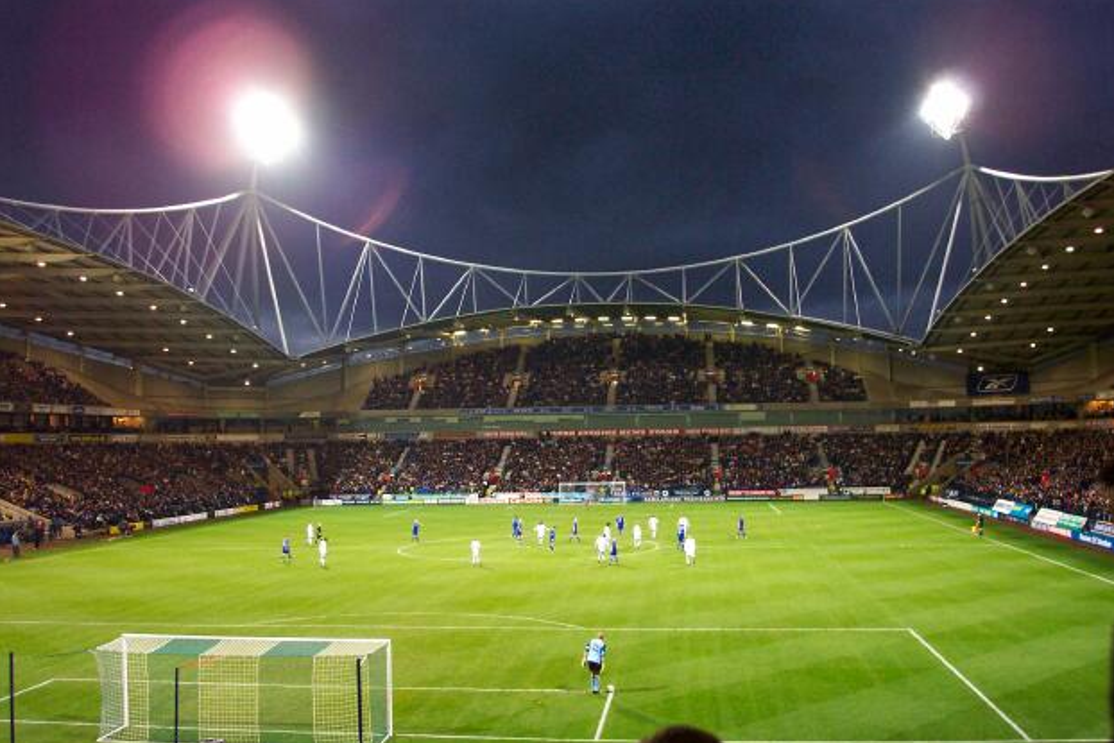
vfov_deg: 36.9
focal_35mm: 36
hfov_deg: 53.1
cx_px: 570
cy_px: 376
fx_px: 1114
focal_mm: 7.5
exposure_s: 1/30
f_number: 2.8
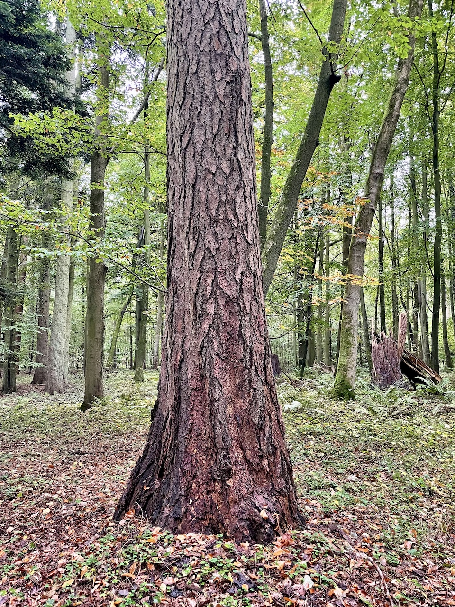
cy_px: 304
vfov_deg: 67.3
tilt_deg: +6.4
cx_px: 228
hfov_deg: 53.1
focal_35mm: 26
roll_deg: +0.0
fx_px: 456
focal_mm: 4.2
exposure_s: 1/60
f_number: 1.6
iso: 250
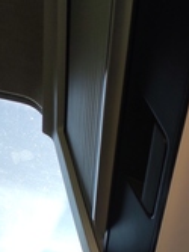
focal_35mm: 72
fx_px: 525
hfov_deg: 19.6
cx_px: -18
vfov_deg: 25.1
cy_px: 278
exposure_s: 1/100
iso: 115
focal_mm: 4.74
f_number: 1.79
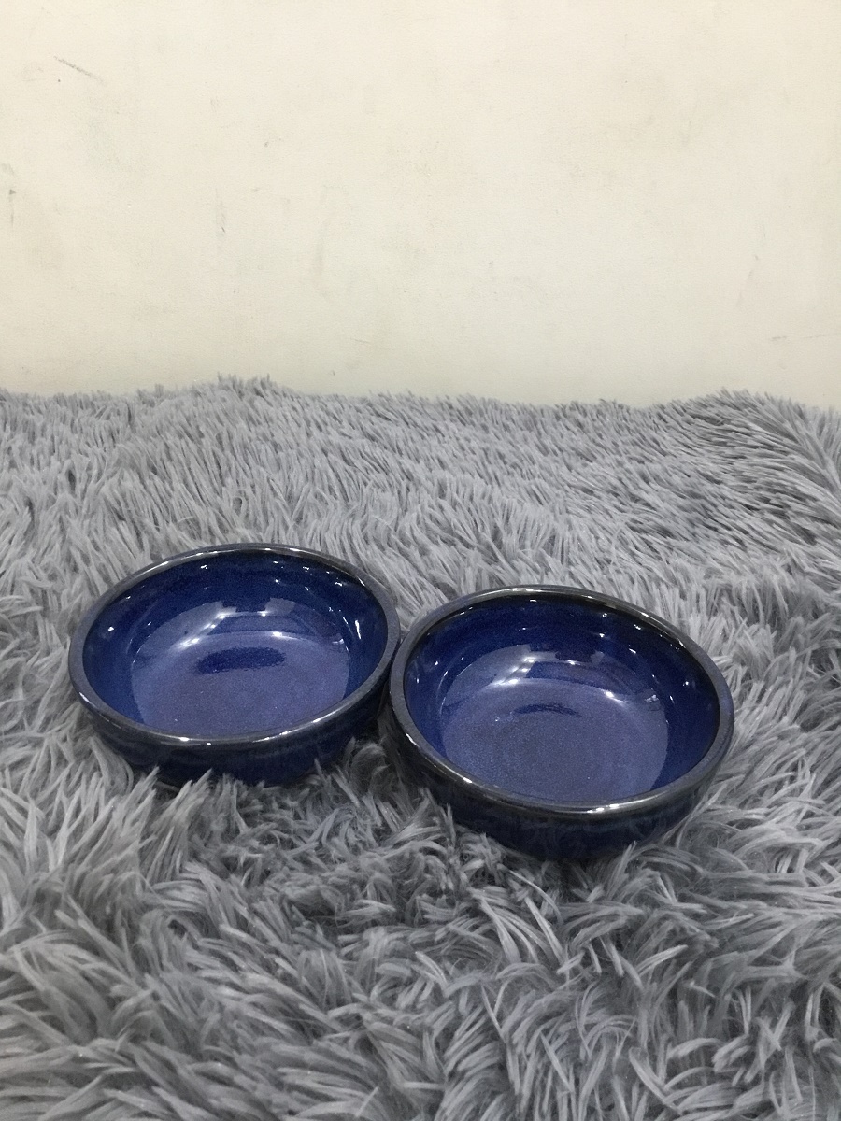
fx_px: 1004
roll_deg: +0.4
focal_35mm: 31
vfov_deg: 58.4
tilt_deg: -35.5
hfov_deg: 45.4
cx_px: 420
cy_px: 560
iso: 160
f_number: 2.4
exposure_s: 1/33
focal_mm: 3.3
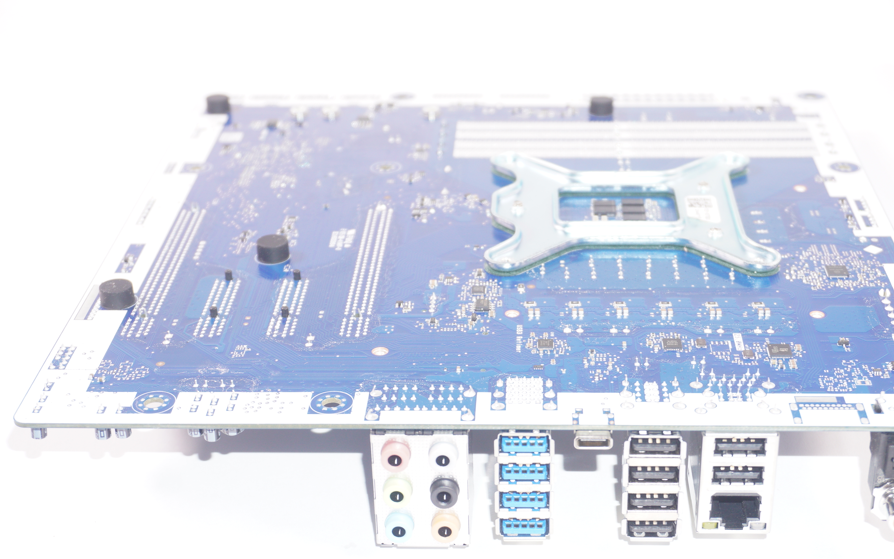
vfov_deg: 22.0
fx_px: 1437
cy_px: 309
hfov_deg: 34.5
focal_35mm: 59
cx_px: 494
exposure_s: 1/160
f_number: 5.6
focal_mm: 34
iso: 320
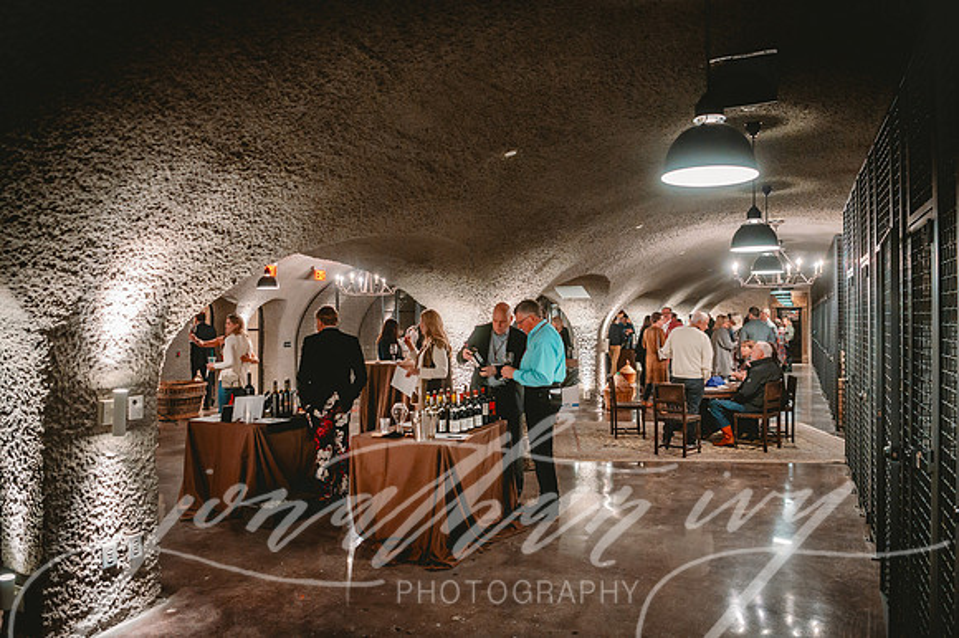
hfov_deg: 69.4
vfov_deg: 49.5
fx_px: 692
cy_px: 319
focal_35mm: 26
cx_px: 480
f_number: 4
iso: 4000
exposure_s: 1/60
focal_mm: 26
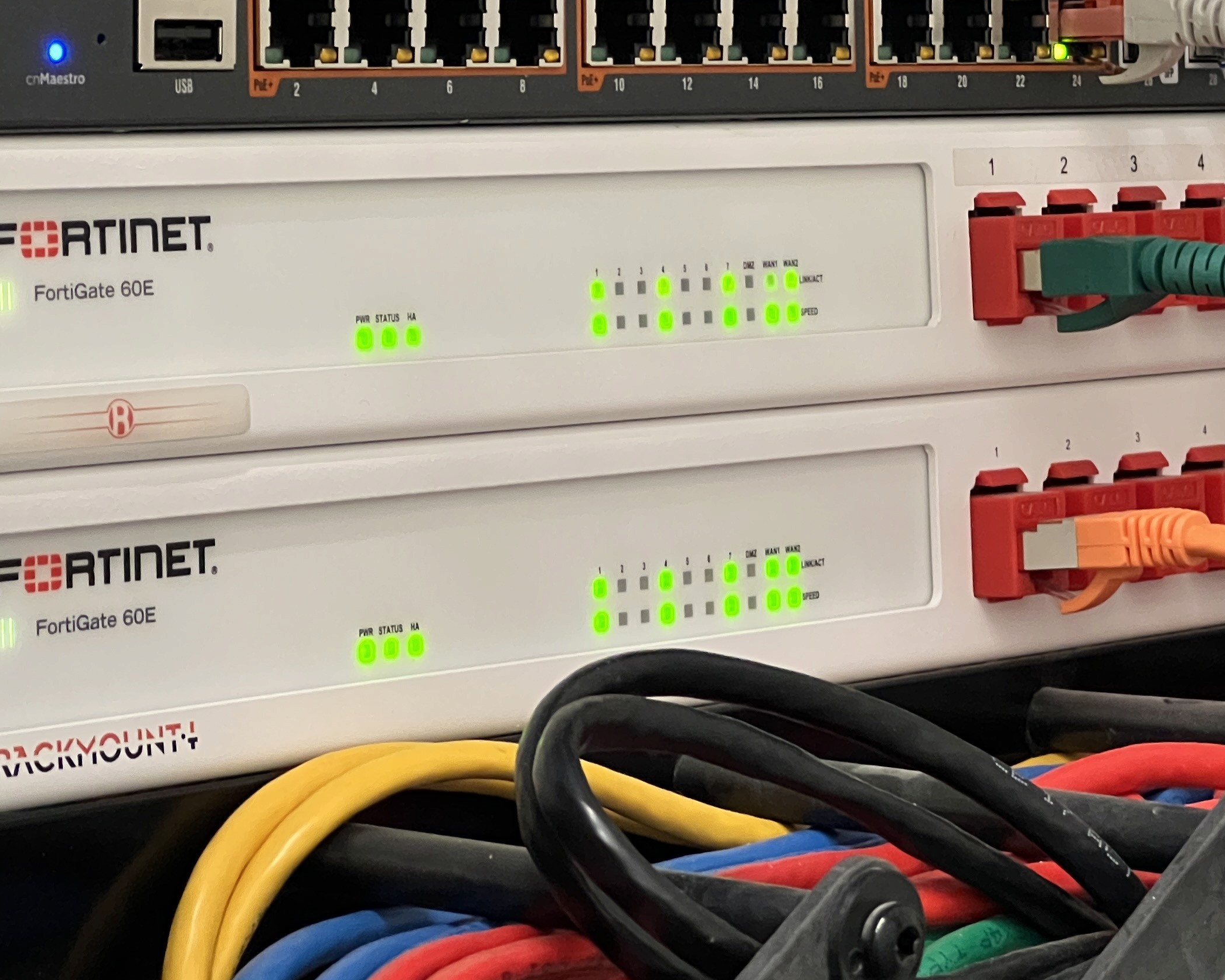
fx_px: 5257
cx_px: 852
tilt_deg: -1.4
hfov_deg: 13.3
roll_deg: +0.5
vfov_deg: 10.6
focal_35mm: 145
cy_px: 216
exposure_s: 1/50
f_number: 2.8
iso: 640
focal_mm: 9
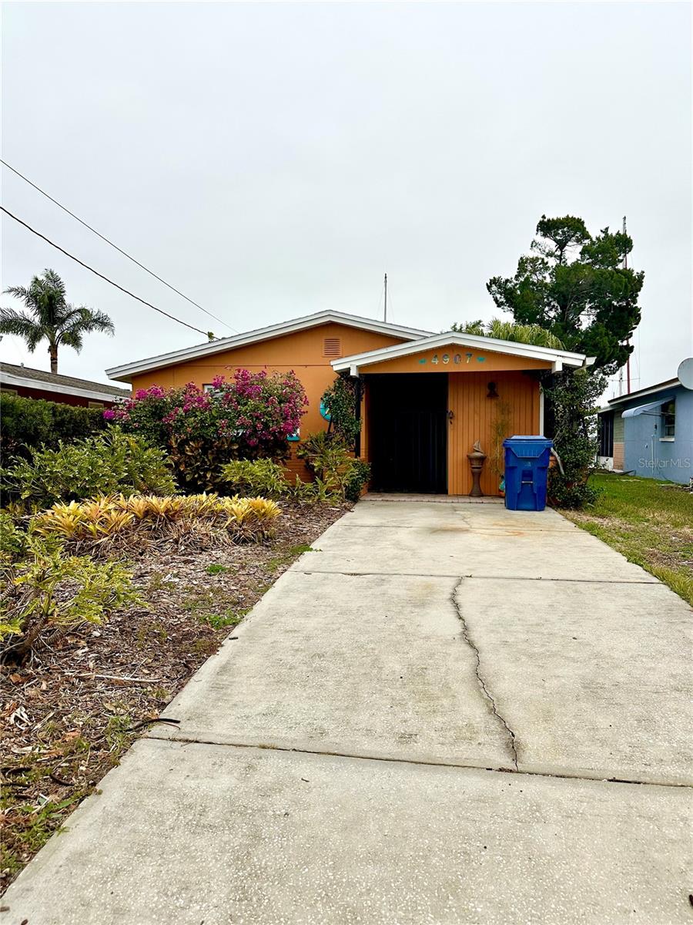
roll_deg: -0.8
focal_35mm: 24
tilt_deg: -1.0
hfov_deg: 56.8
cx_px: 346
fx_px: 641
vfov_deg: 71.6
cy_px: 462
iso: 80
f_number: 1.78
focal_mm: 6.86
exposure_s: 1/535
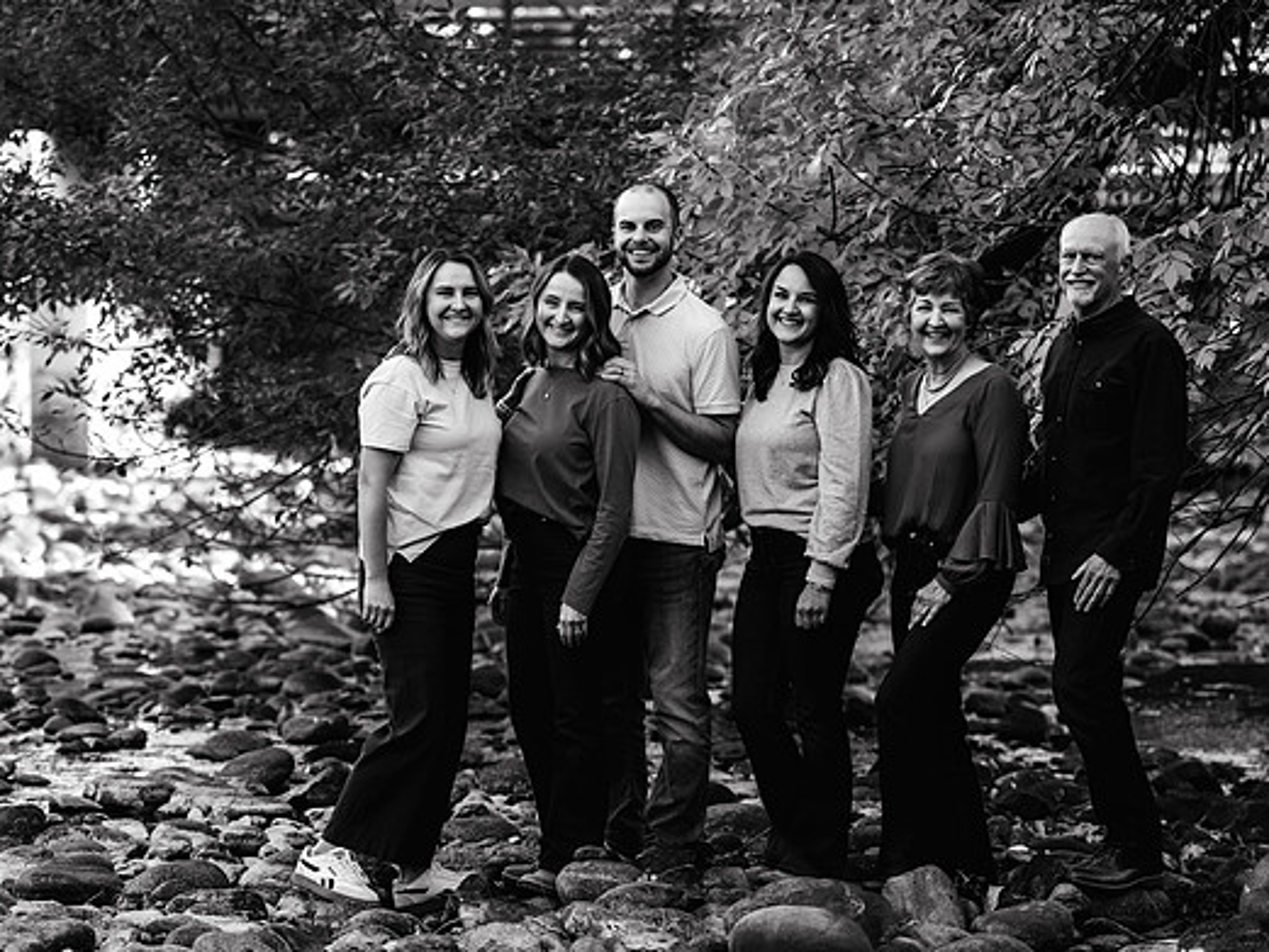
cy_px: 491
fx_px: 4327
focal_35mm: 118
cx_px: 626
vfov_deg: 12.6
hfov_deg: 16.7
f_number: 2.8
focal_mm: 98
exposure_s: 1/80
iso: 80
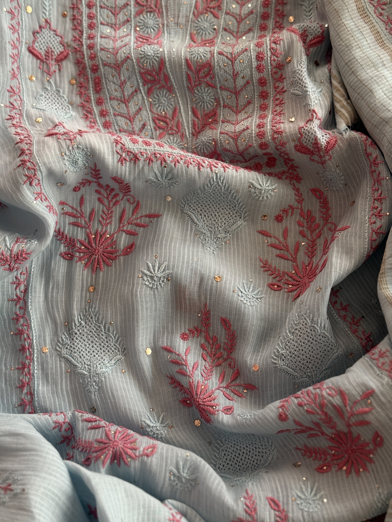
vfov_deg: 39.7
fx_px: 725
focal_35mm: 48
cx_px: 196
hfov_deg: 30.3
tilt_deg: -80.2
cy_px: 261
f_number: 1.78
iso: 250
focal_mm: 6.76
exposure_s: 1/60
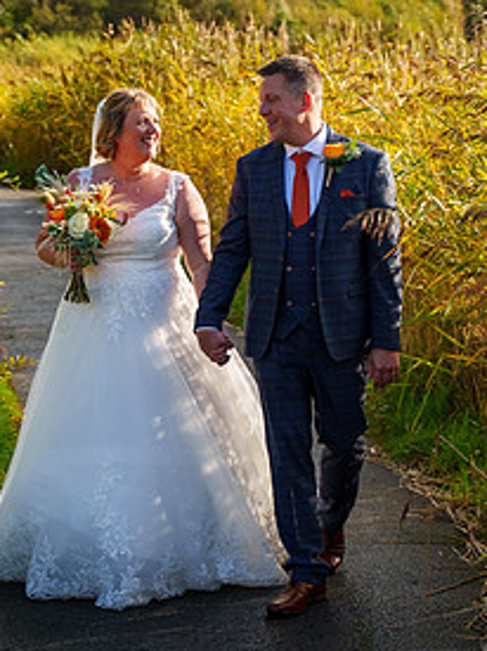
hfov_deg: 14.8
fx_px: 1877
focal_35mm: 100
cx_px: 210
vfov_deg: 19.6
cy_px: 315
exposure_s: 1/2500
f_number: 3.2
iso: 400
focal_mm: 49
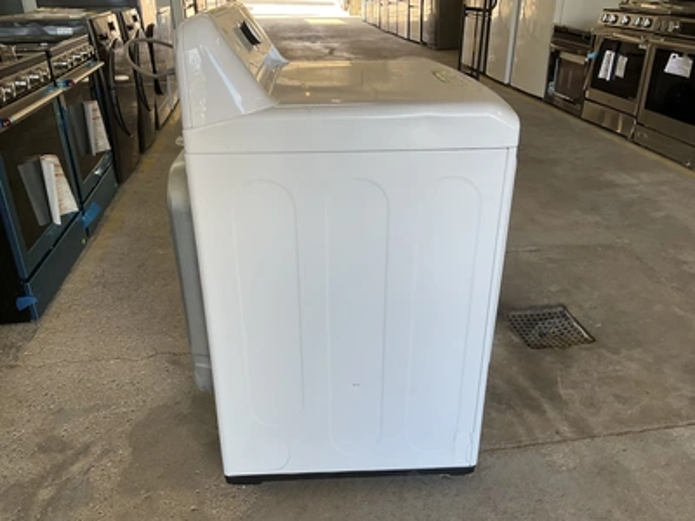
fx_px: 582
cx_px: 348
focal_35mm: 29
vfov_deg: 48.2
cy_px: 260
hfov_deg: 61.7
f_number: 1.8
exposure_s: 1/120
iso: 40
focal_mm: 3
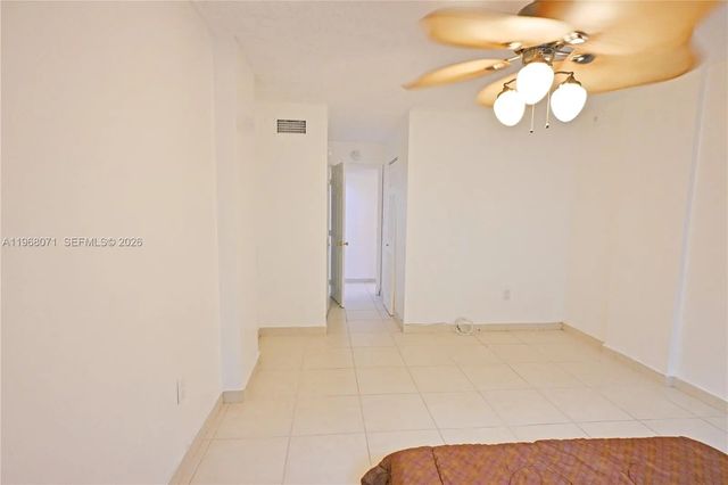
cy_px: 242
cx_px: 364
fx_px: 364
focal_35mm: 18
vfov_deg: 67.3
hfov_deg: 90.0
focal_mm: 12
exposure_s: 1/60
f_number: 4.8
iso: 560
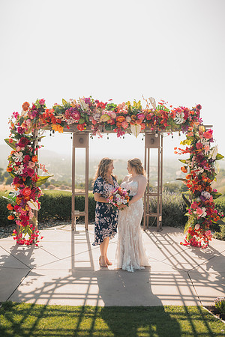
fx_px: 469
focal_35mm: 50
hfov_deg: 27.0
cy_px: 168
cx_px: 112
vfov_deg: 39.6
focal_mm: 50
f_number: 2
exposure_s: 1/1000
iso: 50
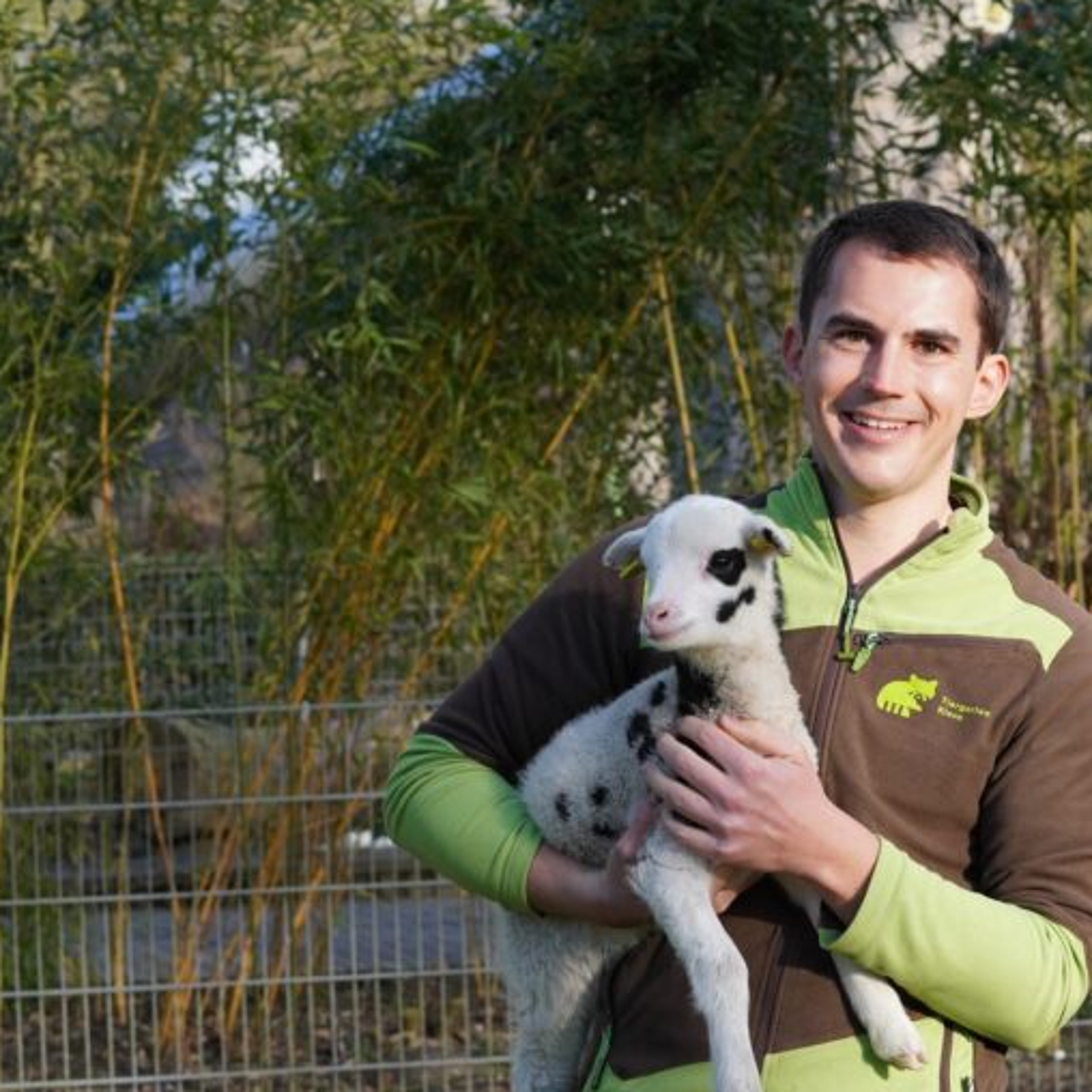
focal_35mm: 135
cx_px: 785
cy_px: 546
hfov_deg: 12.9
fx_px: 4818
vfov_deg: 12.9
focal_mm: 70
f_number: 8
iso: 800
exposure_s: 1/400
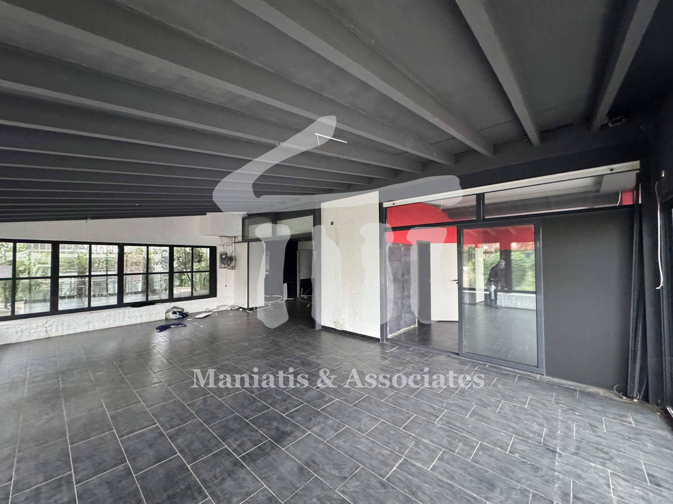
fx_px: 272
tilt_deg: +1.4
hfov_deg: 102.1
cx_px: 336
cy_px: 252
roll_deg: +1.6
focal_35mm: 14
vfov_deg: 85.7
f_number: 2.2
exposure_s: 1/60
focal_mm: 2.22
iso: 1000
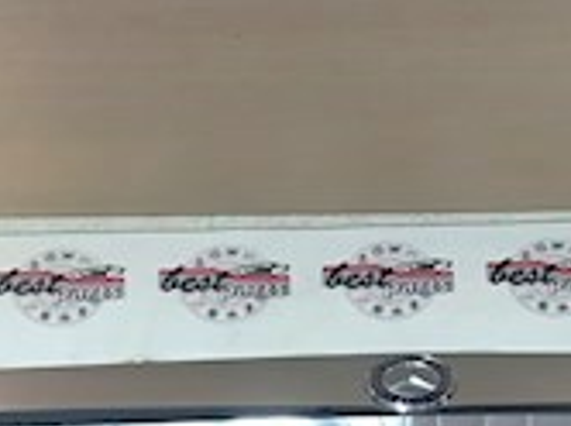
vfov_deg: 13.1
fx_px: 1779
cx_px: 433
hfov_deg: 18.1
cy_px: 598
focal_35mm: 108
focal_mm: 3.99
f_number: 1.8
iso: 32
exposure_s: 1/20
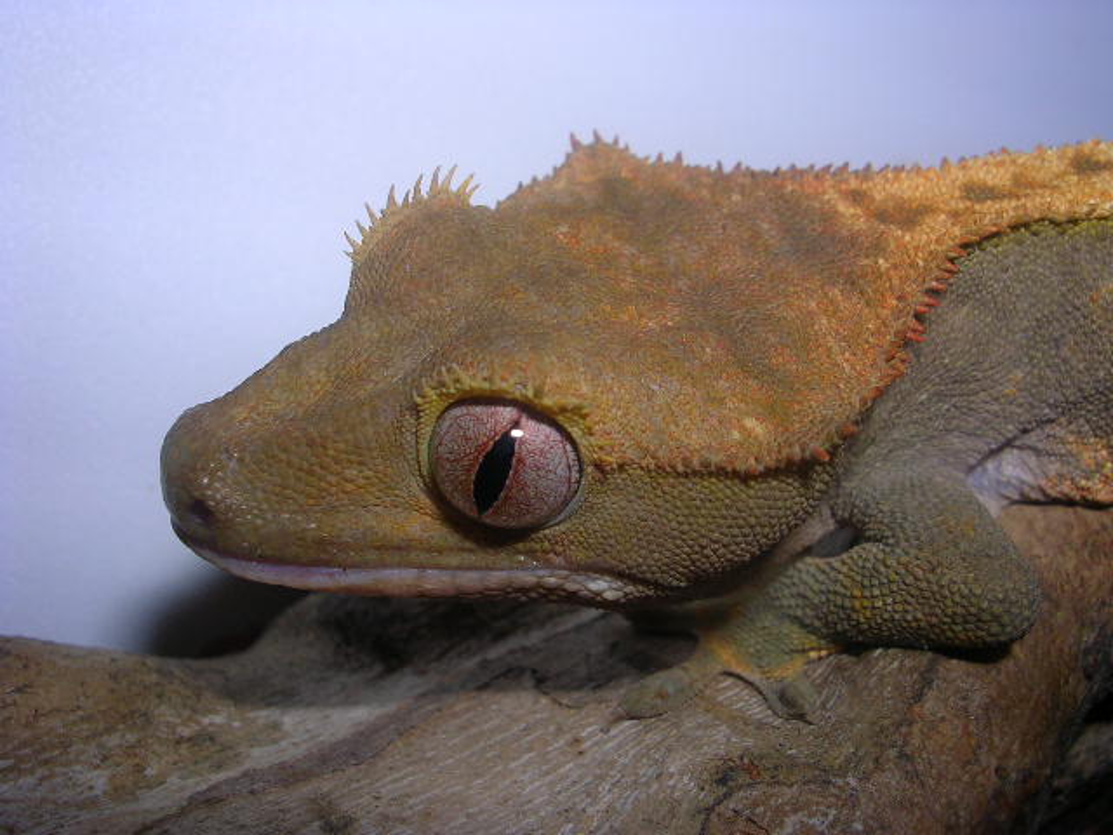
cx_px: 556
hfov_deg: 49.0
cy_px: 418
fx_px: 1222
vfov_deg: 37.7
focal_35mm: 38
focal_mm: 5.8
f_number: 5.6
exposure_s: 1/60.1
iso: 50
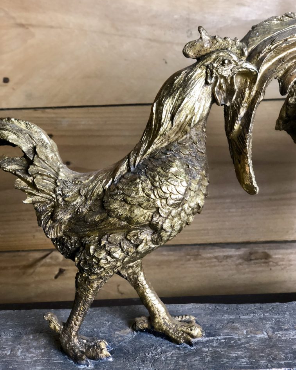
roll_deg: +1.1
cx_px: 150
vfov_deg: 34.1
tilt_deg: -14.5
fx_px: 602
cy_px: 174
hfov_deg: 27.6
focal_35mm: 55
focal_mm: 6
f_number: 2.4
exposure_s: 1/50
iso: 100
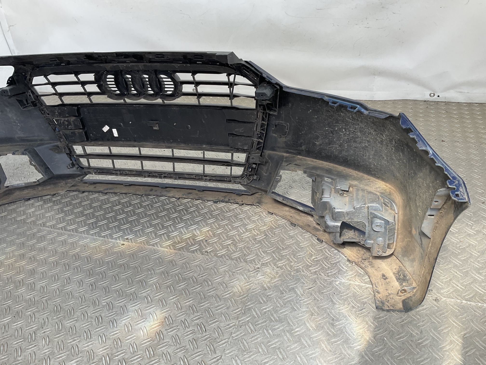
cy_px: 182
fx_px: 407
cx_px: 243
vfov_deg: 48.2
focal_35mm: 29
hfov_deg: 61.7
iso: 16
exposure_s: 1/122
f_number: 1.8
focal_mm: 3
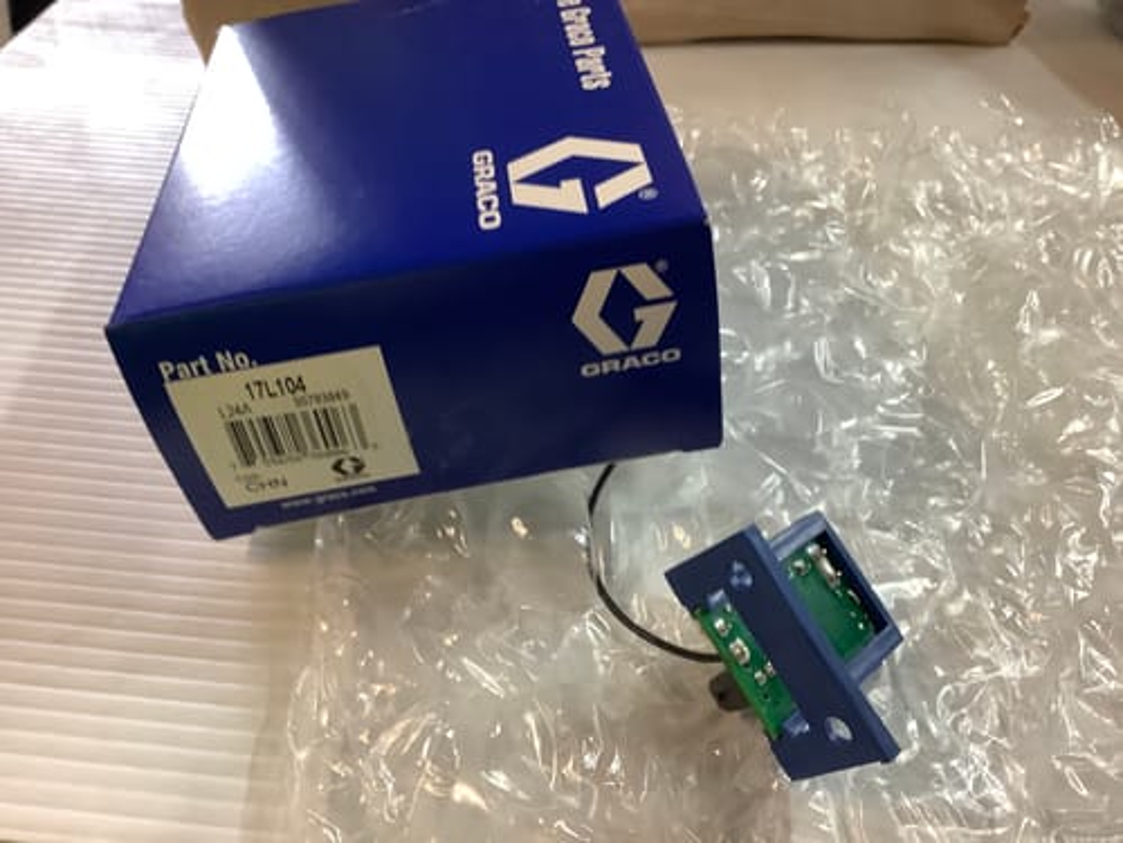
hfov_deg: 58.4
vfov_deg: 45.4
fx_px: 1006
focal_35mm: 31
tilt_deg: -39.9
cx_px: 562
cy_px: 422
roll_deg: -1.9
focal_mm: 3.3
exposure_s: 1/50
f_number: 2.4
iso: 200
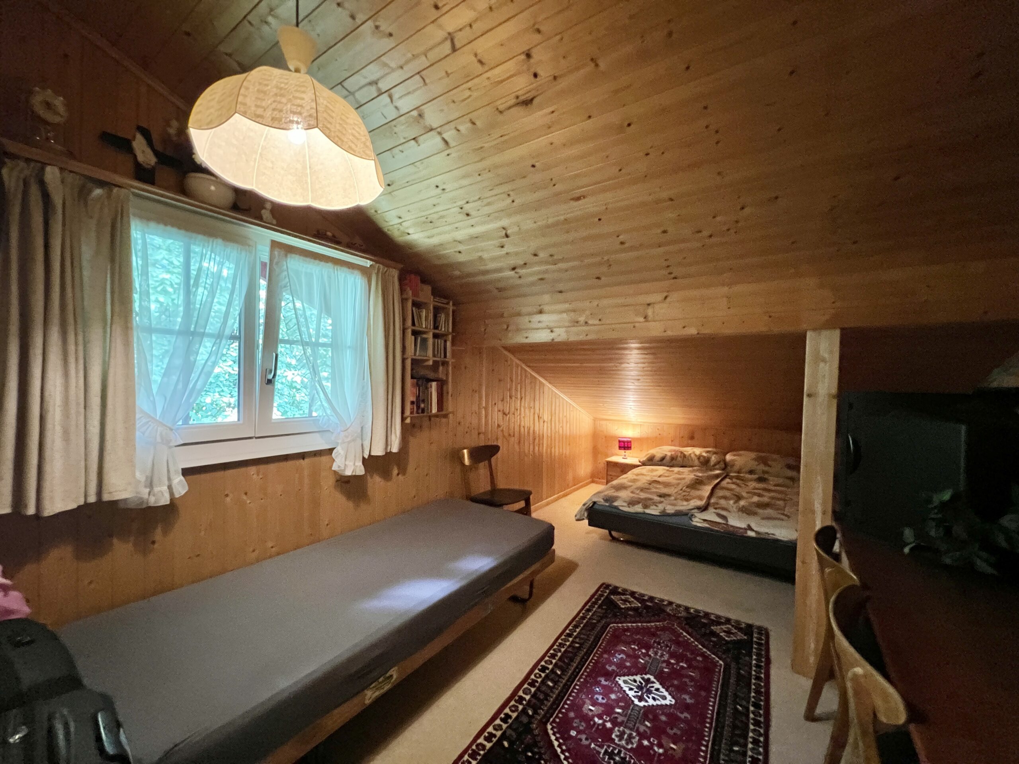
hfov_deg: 106.2
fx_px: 383
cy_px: 382
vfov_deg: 89.9
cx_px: 510
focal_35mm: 13
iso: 800
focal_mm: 1.57
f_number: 1.8
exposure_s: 1/33
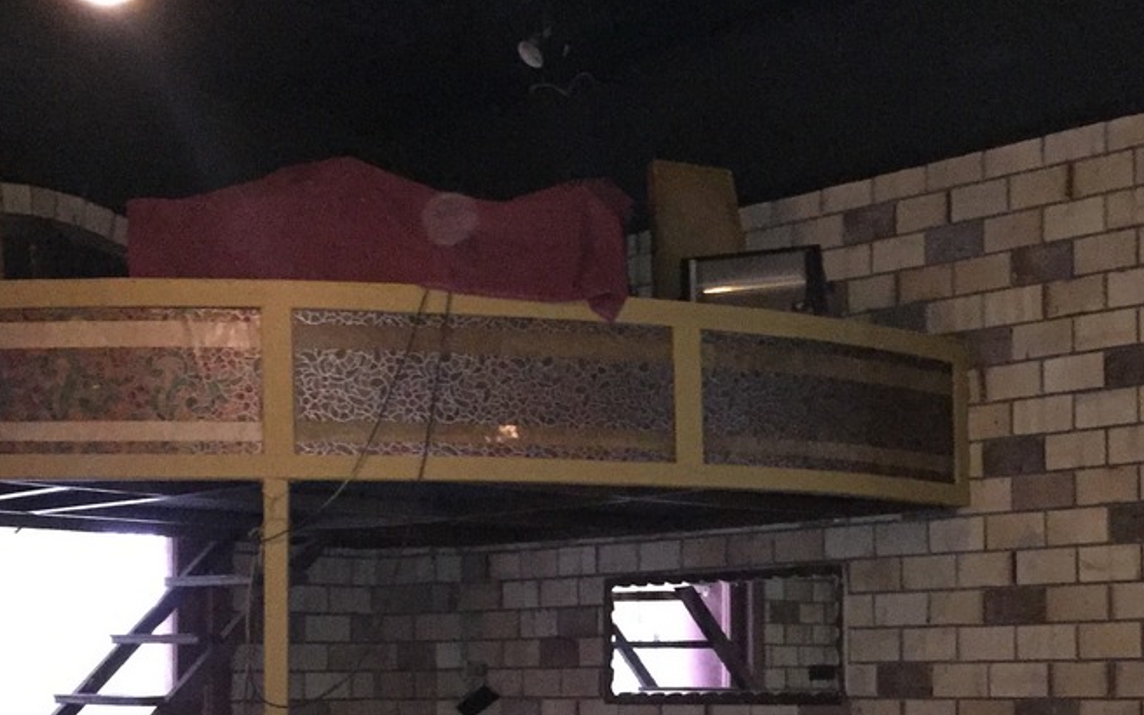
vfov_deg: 21.1
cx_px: 778
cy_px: 663
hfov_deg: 33.7
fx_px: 1871
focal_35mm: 60
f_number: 2.2
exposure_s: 1/17
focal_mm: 4.15
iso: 800
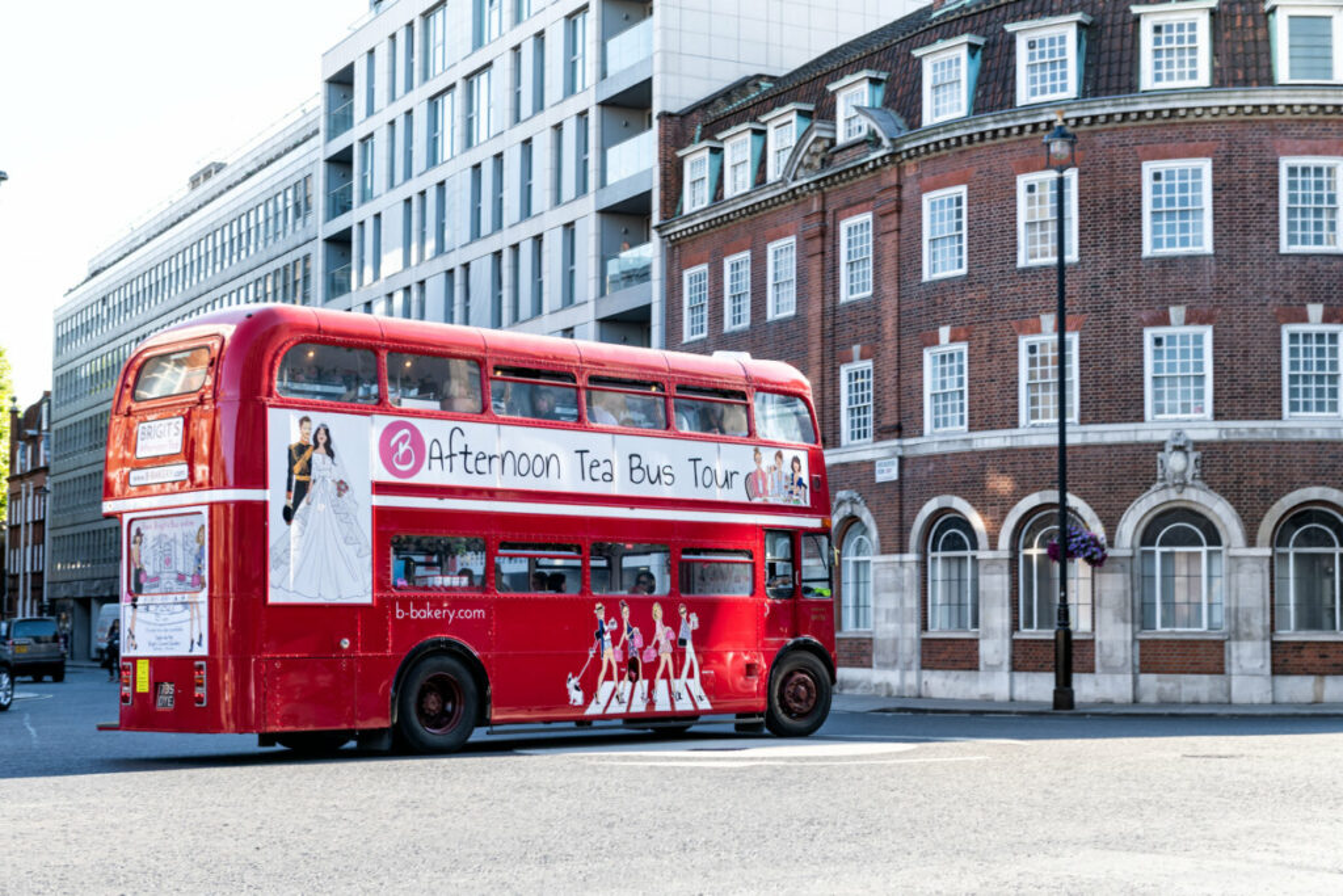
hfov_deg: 36.2
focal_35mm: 55
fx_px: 2052
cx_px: 672
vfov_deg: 24.6
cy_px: 448
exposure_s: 1/125
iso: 64
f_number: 4
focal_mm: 55
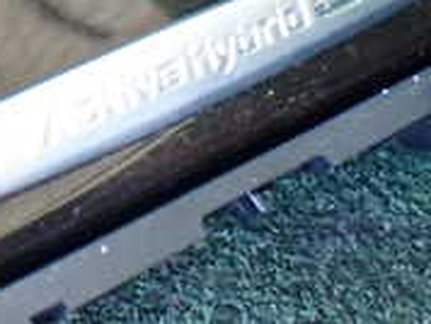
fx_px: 1259
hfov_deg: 18.4
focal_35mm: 101
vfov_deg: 14.3
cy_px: -58
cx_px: -82
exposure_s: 1/60
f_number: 2.3
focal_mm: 5.4
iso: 800
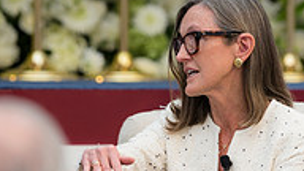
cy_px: 124
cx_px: 230
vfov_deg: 2.6
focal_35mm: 474
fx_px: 3821
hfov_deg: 4.6
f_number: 2.8
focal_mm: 150
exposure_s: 1/320
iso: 220
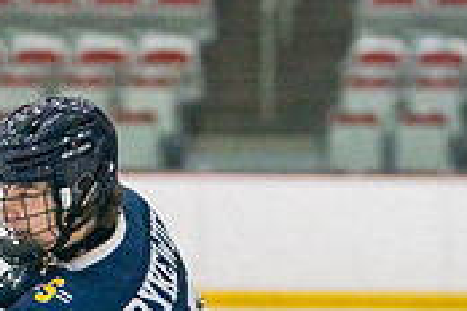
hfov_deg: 3.8
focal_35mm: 548
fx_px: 7108
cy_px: 522
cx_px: 151
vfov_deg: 2.5
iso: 4000
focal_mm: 119
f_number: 2.8
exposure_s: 1/1600
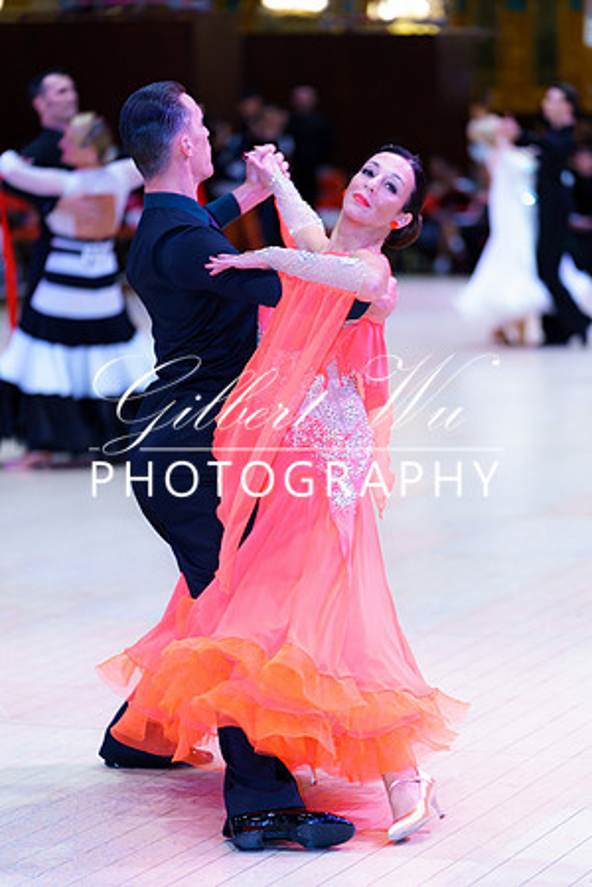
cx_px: 296
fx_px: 3354
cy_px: 444
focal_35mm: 136
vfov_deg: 15.1
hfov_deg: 10.1
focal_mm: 136
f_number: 2.8
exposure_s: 1/160
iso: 640
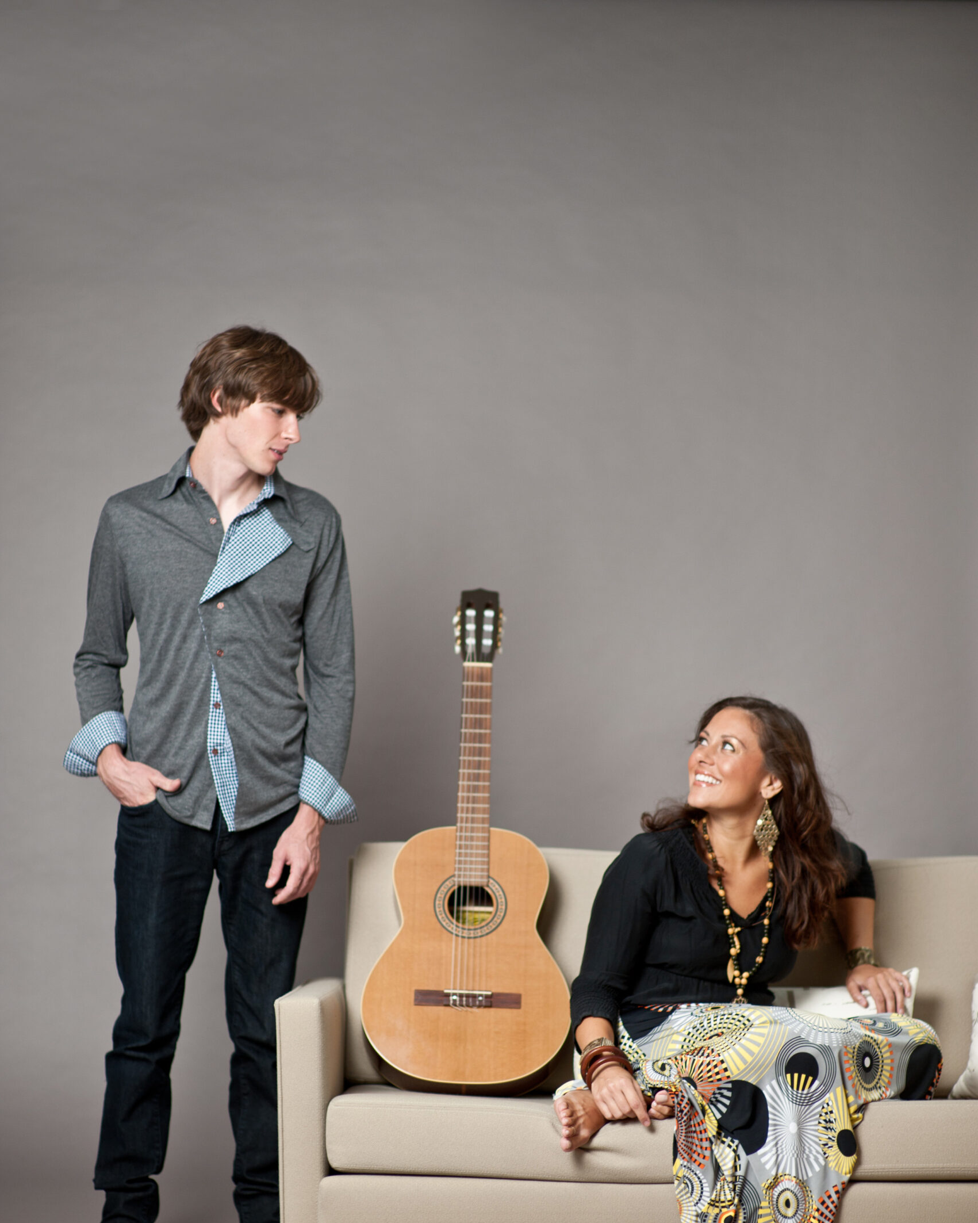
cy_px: 732
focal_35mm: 96
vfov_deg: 19.9
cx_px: 489
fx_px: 3473
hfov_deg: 16.0
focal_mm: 85
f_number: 2
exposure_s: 1/125
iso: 160
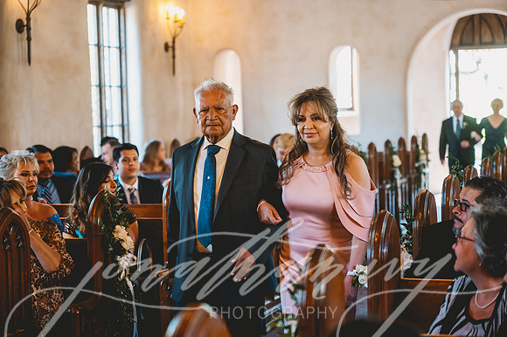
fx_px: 985
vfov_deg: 19.4
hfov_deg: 28.9
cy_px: 168
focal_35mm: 70
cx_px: 254
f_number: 2.8
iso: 1600
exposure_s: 1/160
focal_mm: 70
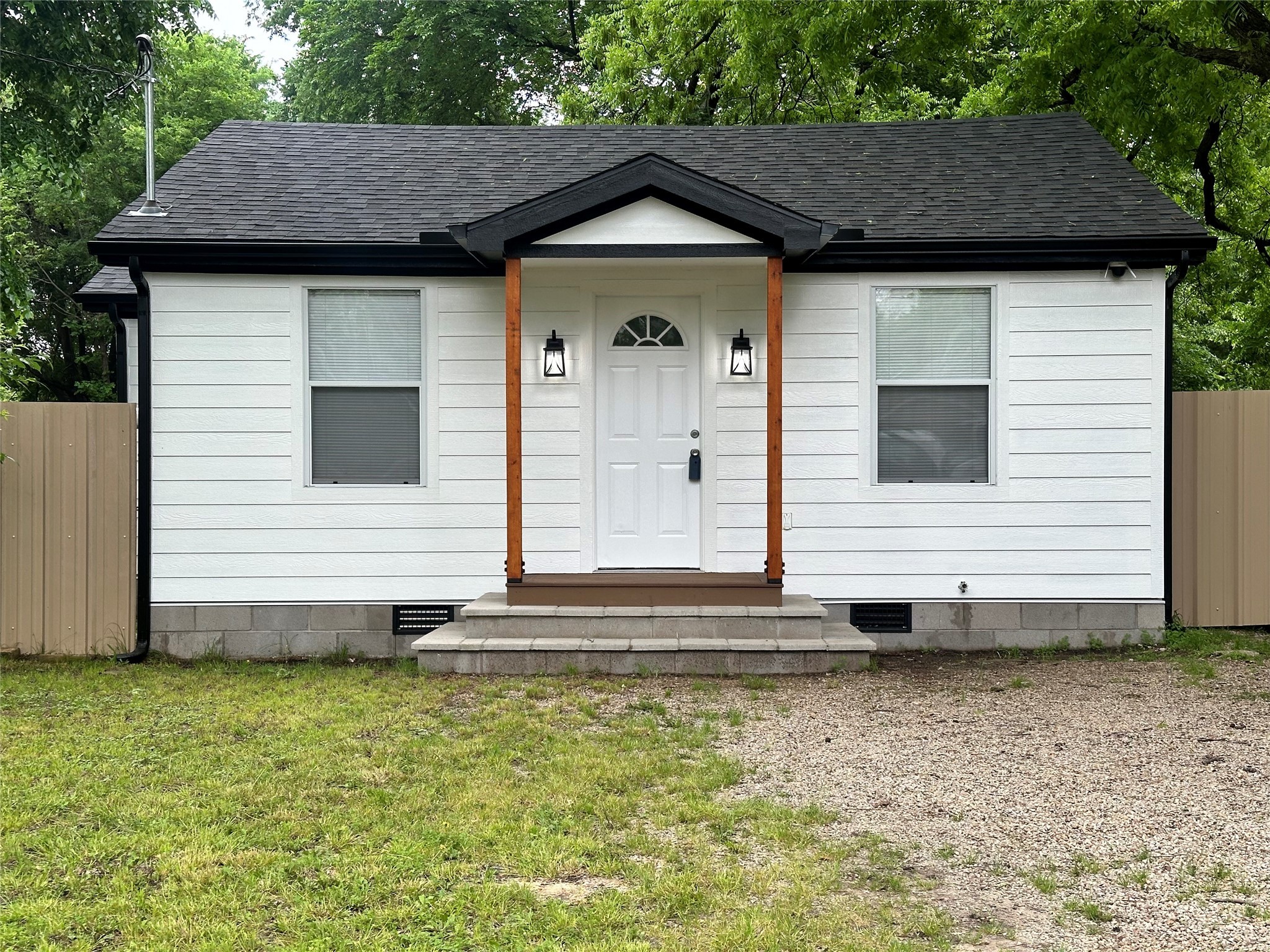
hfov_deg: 39.7
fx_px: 1761
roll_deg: +0.1
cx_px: 635
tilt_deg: -0.6
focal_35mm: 48
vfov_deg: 30.3
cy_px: 476
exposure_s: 1/487
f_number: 1.78
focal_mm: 6.86
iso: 64
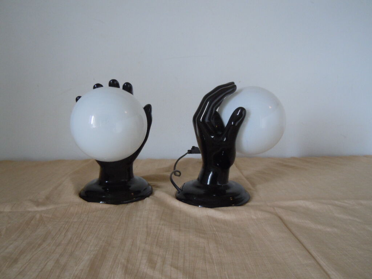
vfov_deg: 46.8
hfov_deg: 60.0
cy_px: 140
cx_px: 186
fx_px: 322
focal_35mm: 30
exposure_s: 1/50
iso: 400
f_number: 3.5
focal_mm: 5.4
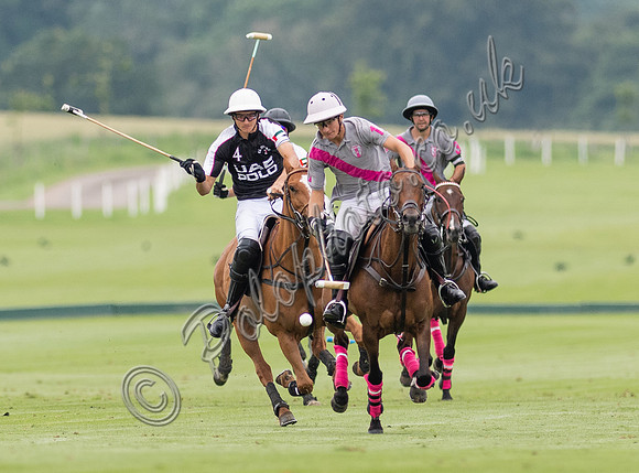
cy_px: 320
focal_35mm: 1083
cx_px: 346
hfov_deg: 1.8
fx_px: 19892
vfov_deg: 1.4
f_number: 2.8
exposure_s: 1/2500
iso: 400
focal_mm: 300
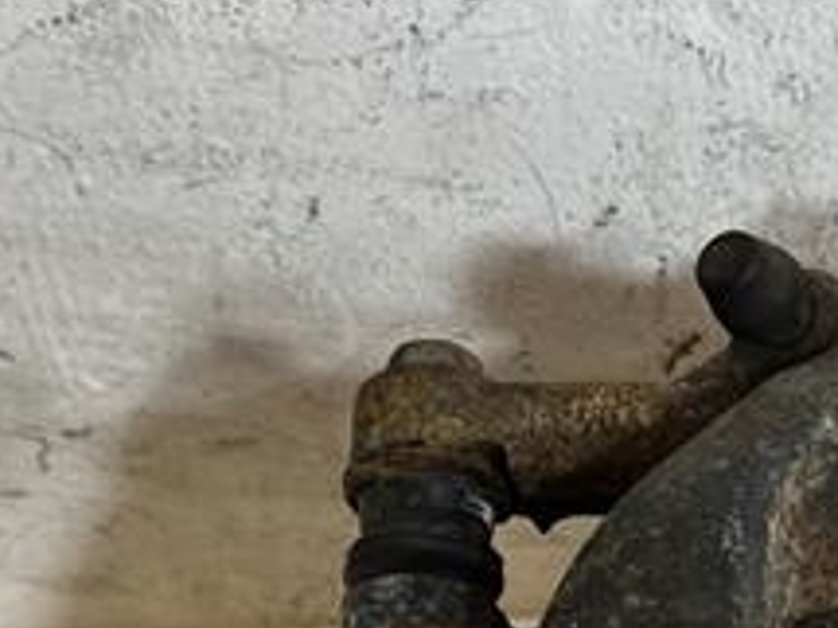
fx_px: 3460
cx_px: 1013
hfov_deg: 13.4
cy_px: 788
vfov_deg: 10.2
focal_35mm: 143
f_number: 1.78
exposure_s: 1/100
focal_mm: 6.86
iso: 80
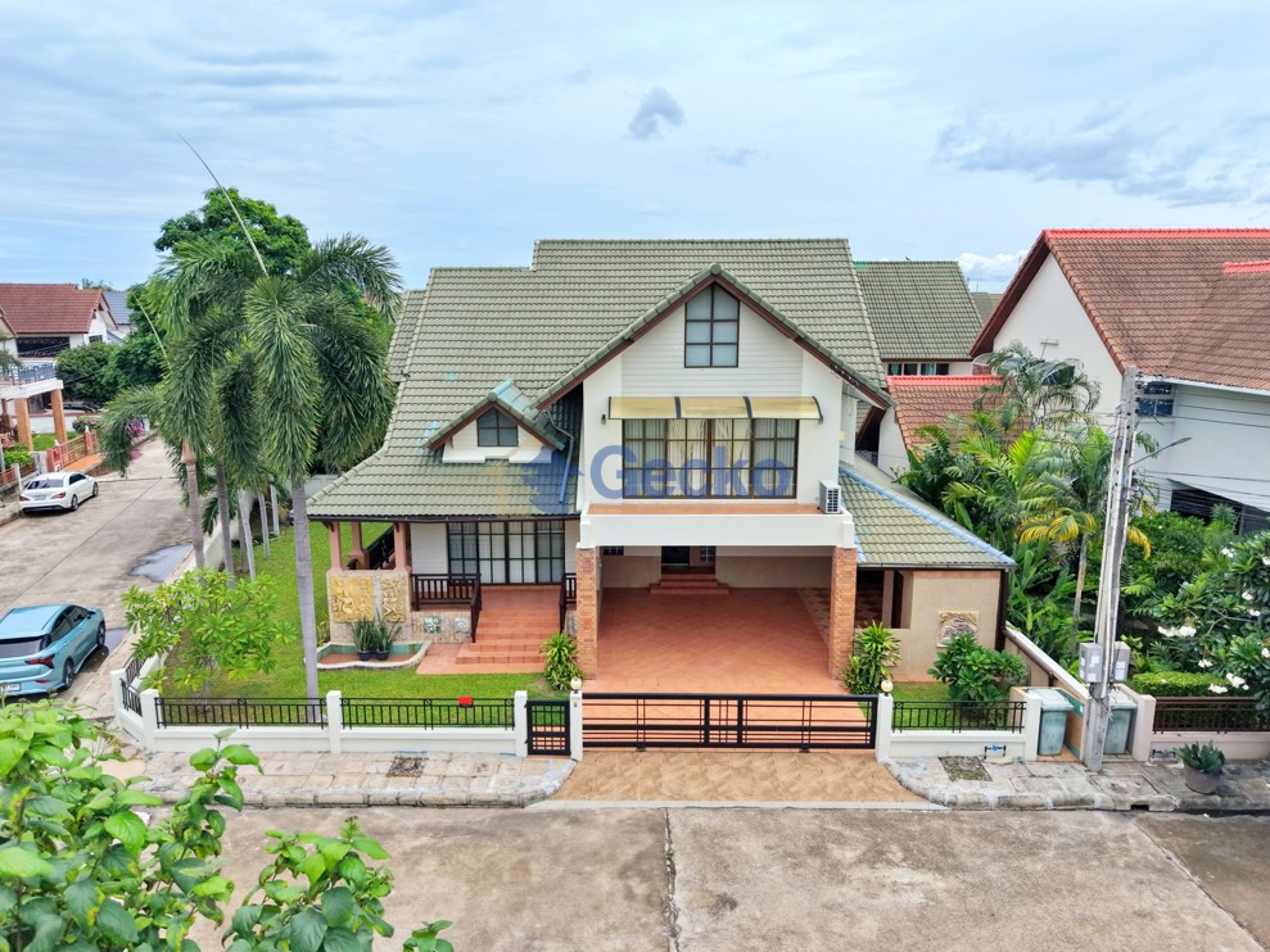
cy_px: 476
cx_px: 635
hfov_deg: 71.6
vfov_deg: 56.8
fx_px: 881
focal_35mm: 24
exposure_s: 1/5000
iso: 290
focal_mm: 8.67
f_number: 1.8
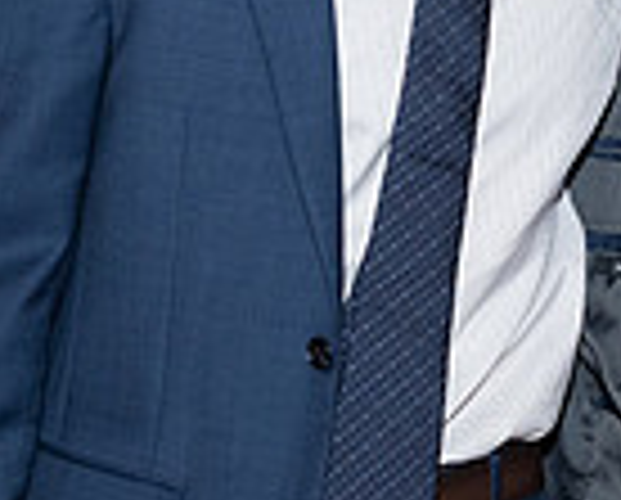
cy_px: 33
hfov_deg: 8.9
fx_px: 3831
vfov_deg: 7.4
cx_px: 1128
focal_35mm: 208
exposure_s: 1/100
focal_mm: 37
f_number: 5.6
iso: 800
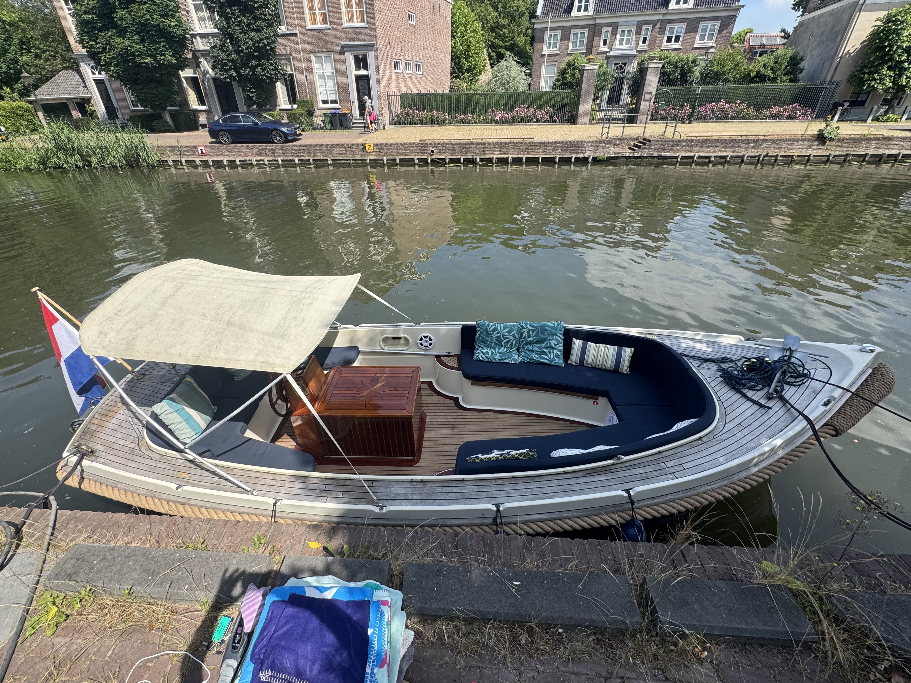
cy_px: 342
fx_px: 368
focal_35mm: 14
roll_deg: +0.8
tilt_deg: -32.3
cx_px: 456
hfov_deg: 102.1
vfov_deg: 85.7
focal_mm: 2.22
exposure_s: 1/849
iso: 50
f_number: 2.2
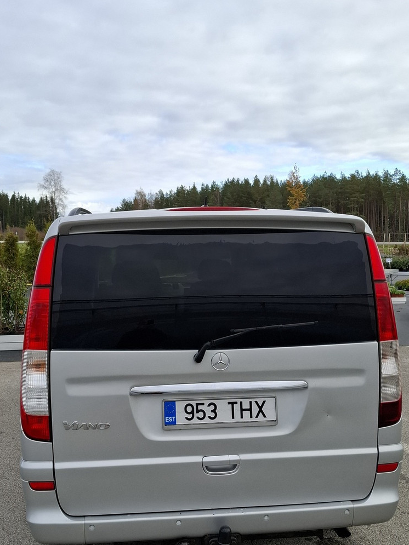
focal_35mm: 37
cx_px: 203
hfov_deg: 38.7
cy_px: 324
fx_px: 583
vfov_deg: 49.9
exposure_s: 1/773
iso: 50
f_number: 1.8
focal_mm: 5.54
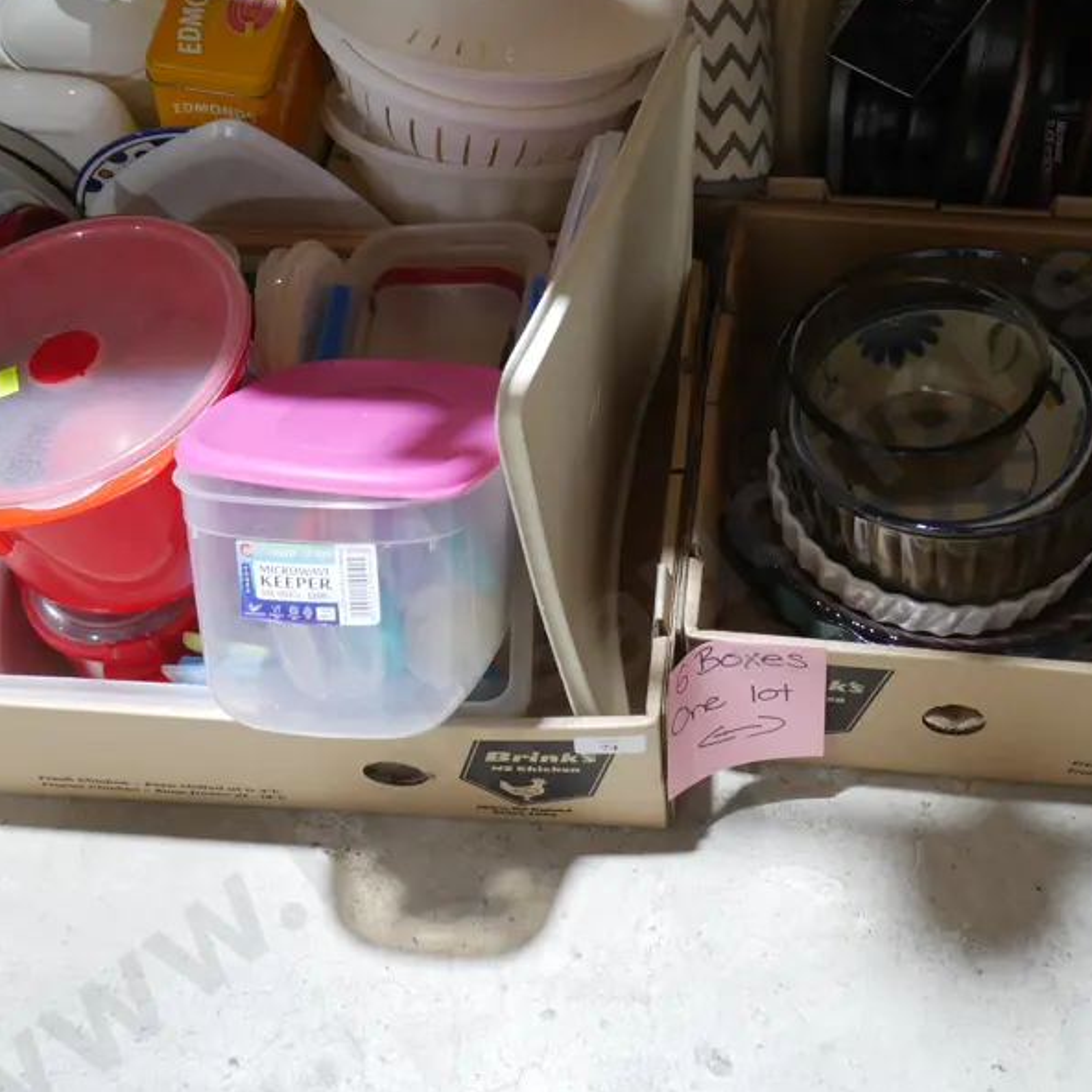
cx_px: 706
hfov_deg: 30.9
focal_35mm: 55
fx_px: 1963
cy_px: 568
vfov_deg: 31.1
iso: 640
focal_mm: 18
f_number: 4
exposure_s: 1/60
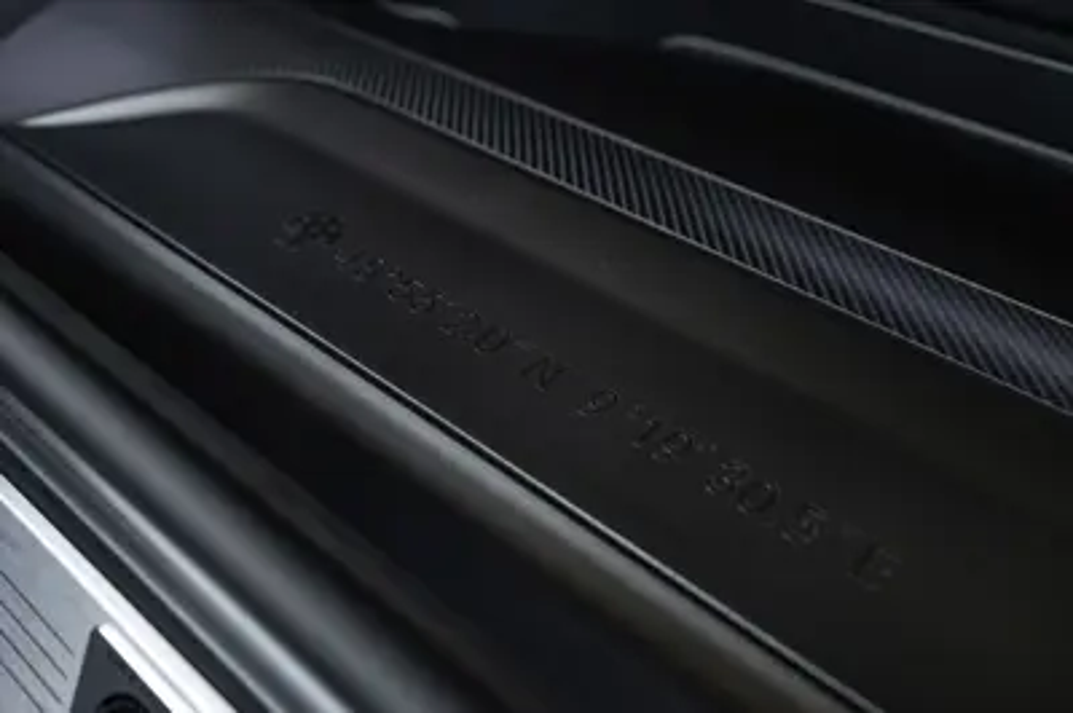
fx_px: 1013
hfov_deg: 55.8
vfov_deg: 38.8
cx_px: 536
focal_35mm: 34
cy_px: 356
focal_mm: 34
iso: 640
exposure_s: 1/20
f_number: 4
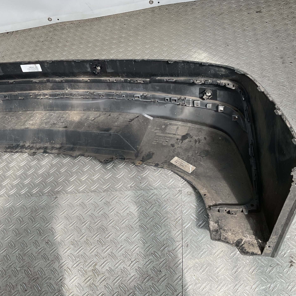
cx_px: 142
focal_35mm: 35
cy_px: 150
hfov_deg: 47.2
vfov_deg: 47.2
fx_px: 339
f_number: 1.8
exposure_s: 1/348
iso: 16
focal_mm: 3
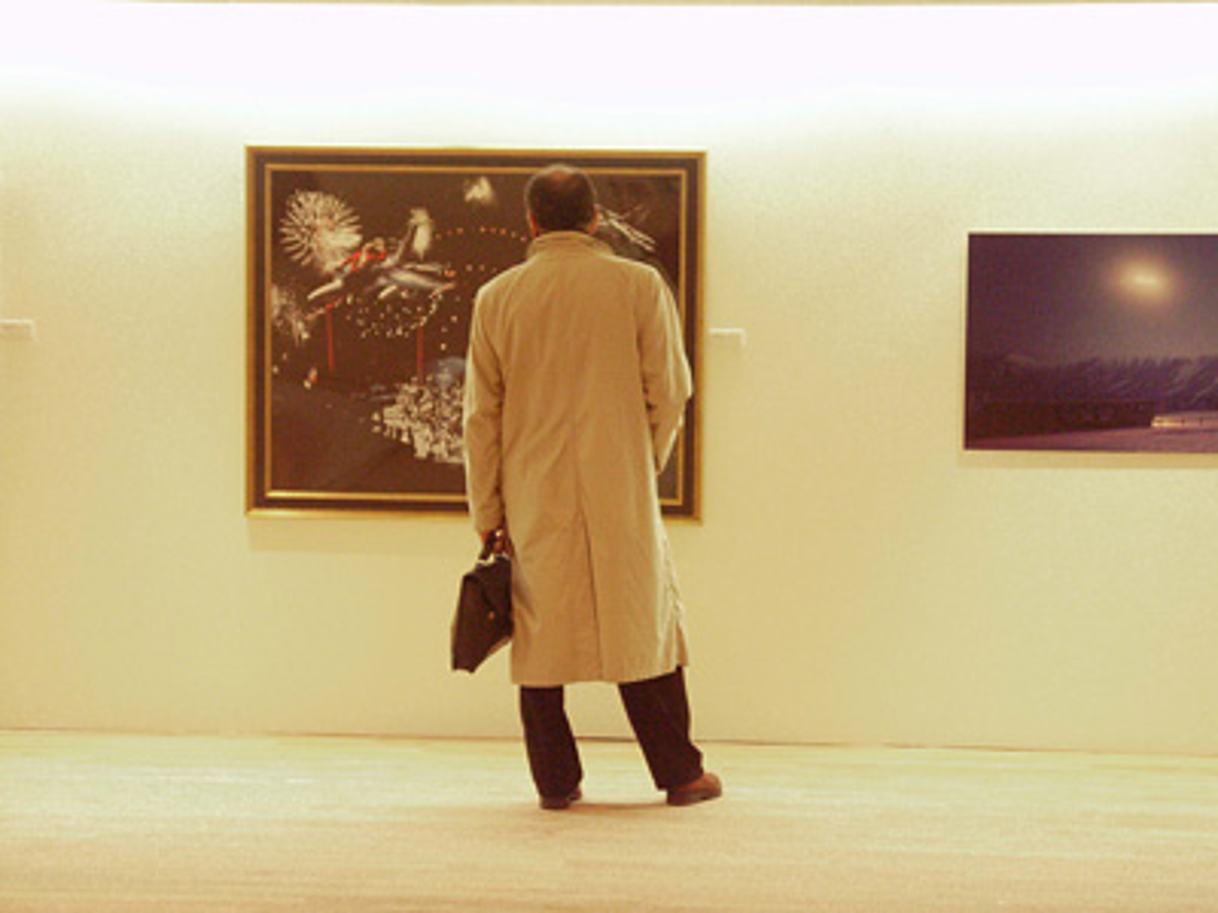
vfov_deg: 13.5
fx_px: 3870
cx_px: 609
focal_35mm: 110
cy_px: 456
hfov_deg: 17.9
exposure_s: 1/30
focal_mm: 28.4
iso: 800
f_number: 3.2
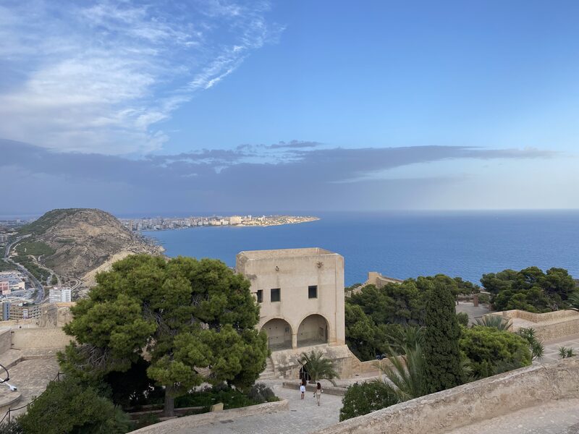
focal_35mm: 26
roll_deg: +0.3
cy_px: 217
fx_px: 435
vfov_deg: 53.1
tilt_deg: -1.1
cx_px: 290
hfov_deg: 67.3
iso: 32
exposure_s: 1/990
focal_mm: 4.25
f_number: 1.8
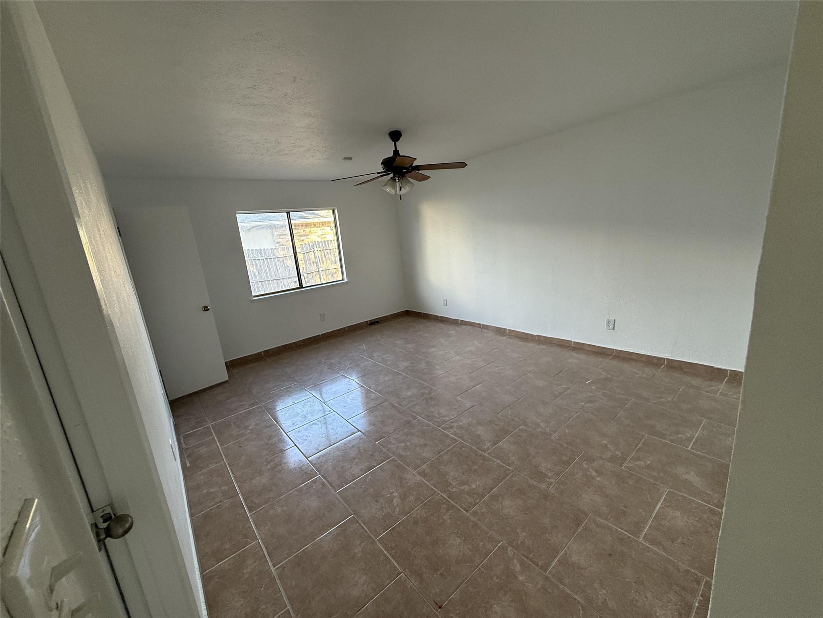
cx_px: 412
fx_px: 333
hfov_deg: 102.1
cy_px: 309
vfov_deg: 85.7
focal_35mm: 14
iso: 125
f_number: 2.2
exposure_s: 1/99
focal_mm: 2.22
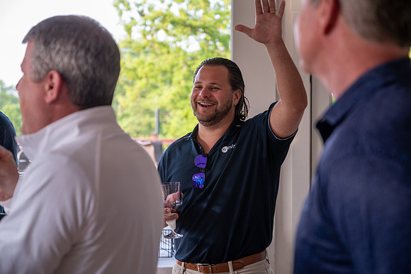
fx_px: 799
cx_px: 206
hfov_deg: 28.9
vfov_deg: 19.4
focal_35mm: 70
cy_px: 137
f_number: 4
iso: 640
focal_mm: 70
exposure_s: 1/250
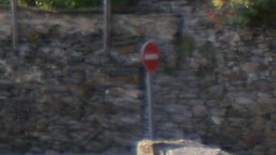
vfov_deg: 5.3
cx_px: -318
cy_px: -166
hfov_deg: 9.0
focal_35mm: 223
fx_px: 1632
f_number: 3.1
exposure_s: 1/250
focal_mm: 6.3
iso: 100
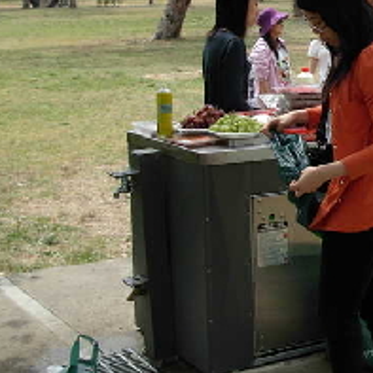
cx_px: 365
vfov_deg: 21.0
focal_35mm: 82
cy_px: 106
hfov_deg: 20.5
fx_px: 1000
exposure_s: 1/664
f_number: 2.9
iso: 79
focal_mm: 6.3
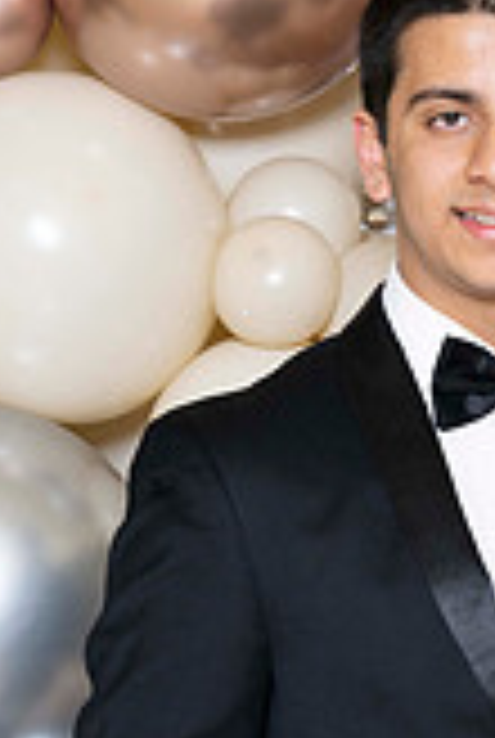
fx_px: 7866
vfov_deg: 5.4
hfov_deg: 3.6
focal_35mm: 383
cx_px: 495
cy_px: 603
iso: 250
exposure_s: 1/200
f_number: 5.6
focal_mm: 140
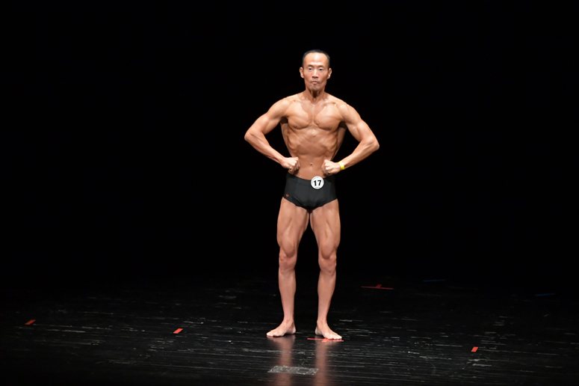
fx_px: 3858
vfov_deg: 5.7
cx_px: 290
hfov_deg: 8.6
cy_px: 193
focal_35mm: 240
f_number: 5.6
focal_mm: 160
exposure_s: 1/400
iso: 4000
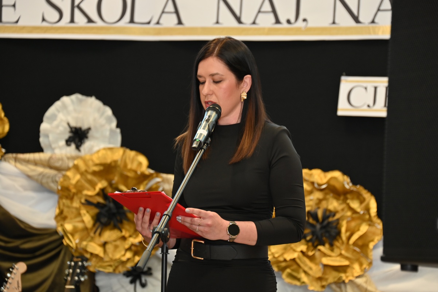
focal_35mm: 135
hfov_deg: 15.2
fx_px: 1642
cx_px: 219
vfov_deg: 10.1
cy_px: 146
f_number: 5.6
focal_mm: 135
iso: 1000
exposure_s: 1/60
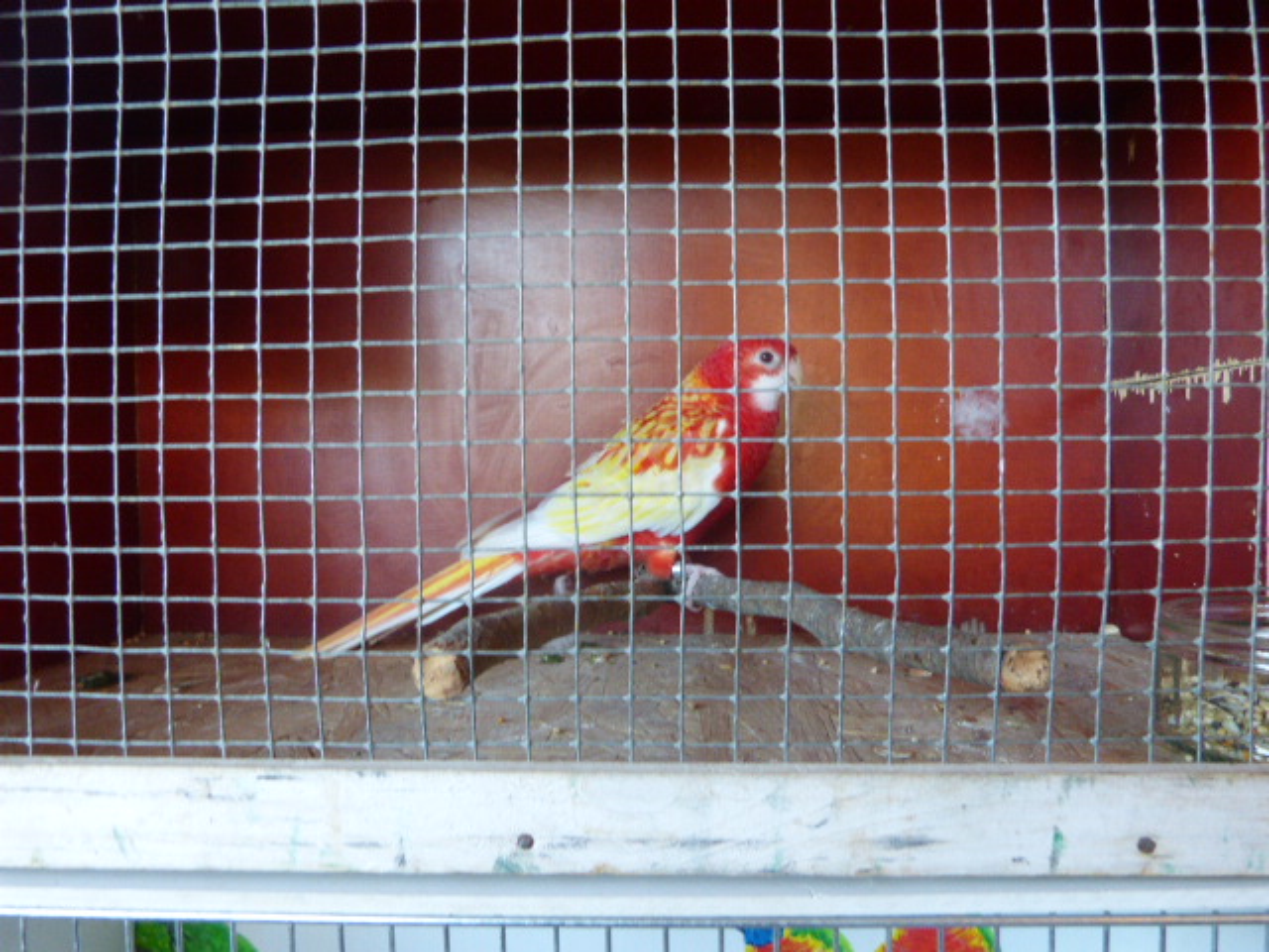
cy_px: 476
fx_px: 916
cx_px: 634
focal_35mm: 25
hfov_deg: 69.4
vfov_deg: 54.9
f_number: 2.8
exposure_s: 1/60
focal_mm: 4.5
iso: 400
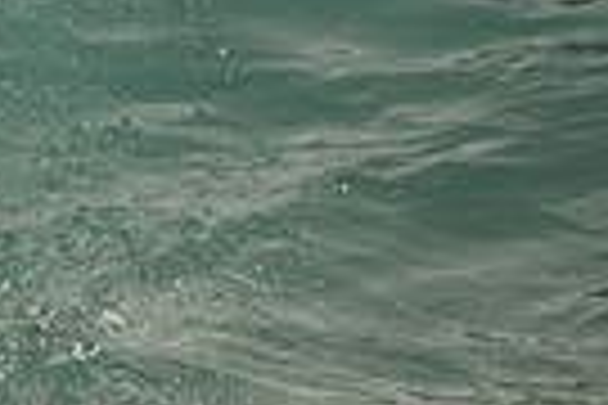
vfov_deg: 0.8
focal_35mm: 1766
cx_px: -603
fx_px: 29823
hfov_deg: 1.2
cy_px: -88
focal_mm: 410
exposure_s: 1/640
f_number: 5.6
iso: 280
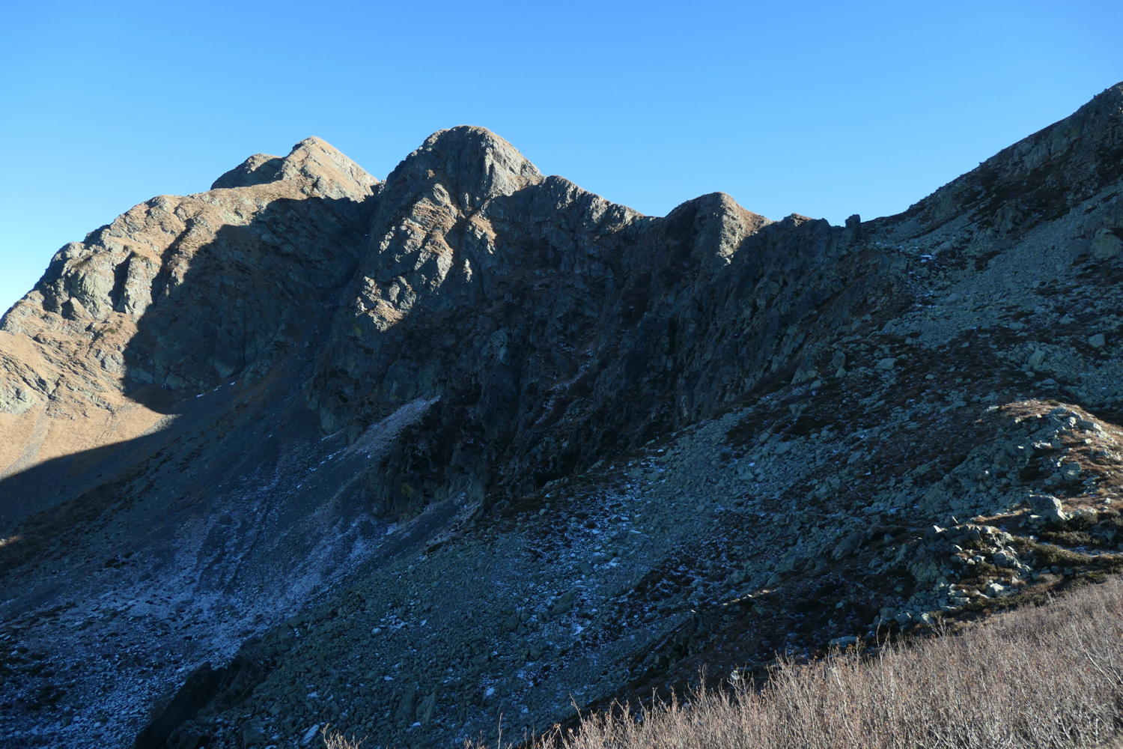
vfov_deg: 53.1
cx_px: 562
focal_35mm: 24
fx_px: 749
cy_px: 374
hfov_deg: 73.7
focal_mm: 8.8
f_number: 3.5
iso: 200
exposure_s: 1/800
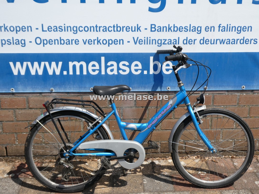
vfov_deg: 30.9
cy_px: 97
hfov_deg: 40.4
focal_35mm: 47
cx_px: 130
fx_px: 352
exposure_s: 1/800
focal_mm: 8.4
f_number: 4
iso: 80
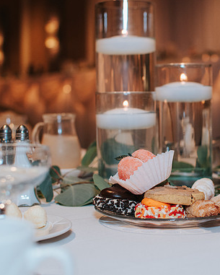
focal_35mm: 75
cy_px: 136
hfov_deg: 20.2
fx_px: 610
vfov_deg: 25.4
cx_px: 172
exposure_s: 1/200
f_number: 3.2
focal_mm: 35
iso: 800
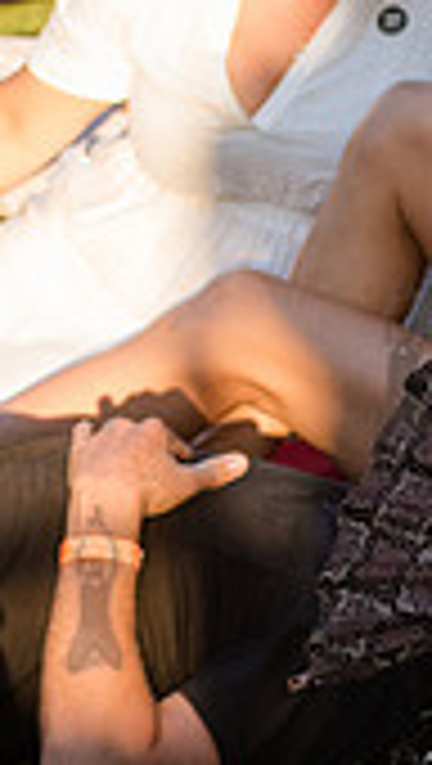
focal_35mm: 469
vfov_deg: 4.6
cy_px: 599
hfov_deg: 2.6
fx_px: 9523
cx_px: 971
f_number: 4
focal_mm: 86
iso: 1000
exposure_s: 1/1250
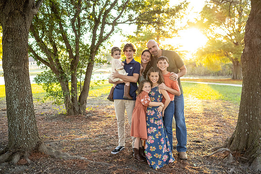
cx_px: 130
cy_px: 87
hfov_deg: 54.4
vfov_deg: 37.9
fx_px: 254
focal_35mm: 35
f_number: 2.2
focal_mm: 35
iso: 640
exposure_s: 1/640
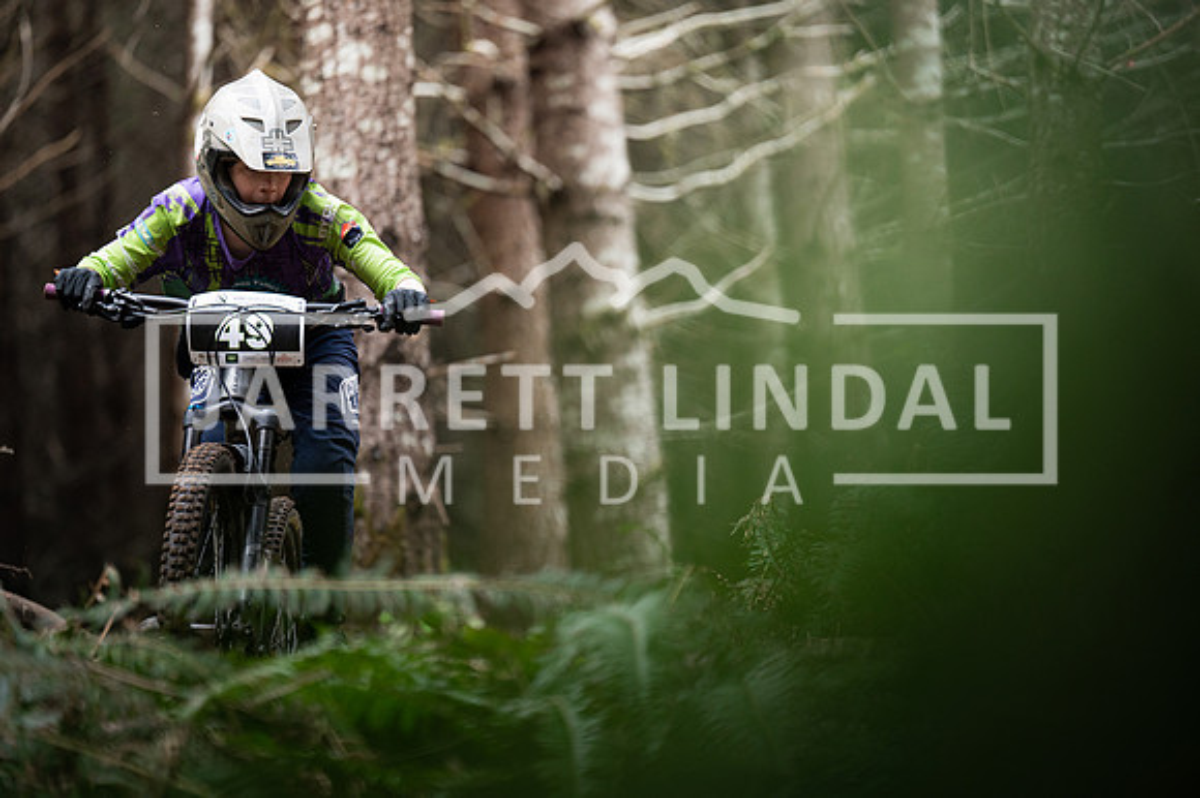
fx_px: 6663
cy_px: 399
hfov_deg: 10.3
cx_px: 600
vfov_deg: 6.9
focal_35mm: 200
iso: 1000
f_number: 2.8
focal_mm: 200
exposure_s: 1/1000
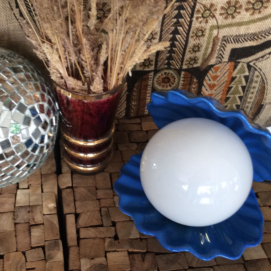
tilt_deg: -45.4
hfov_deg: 36.4
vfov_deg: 36.7
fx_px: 407
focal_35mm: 46
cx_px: 90
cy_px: 153
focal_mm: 3.3
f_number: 2.4
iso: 100
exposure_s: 1/25
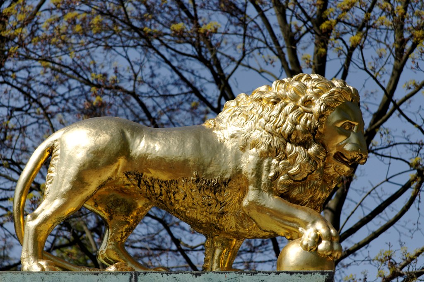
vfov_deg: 6.1
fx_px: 2647
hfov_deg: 9.2
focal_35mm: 225
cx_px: 212
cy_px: 141
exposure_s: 1/2000
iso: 200
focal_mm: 150
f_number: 5
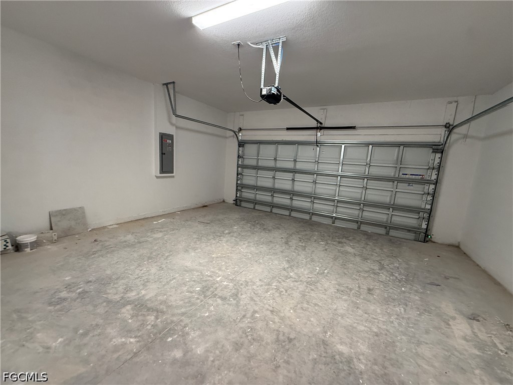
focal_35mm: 14
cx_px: 256
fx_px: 207
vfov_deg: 85.7
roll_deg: -3.9
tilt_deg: -9.7
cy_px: 192
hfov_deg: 102.1
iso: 250
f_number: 2.2
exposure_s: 1/60
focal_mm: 2.22
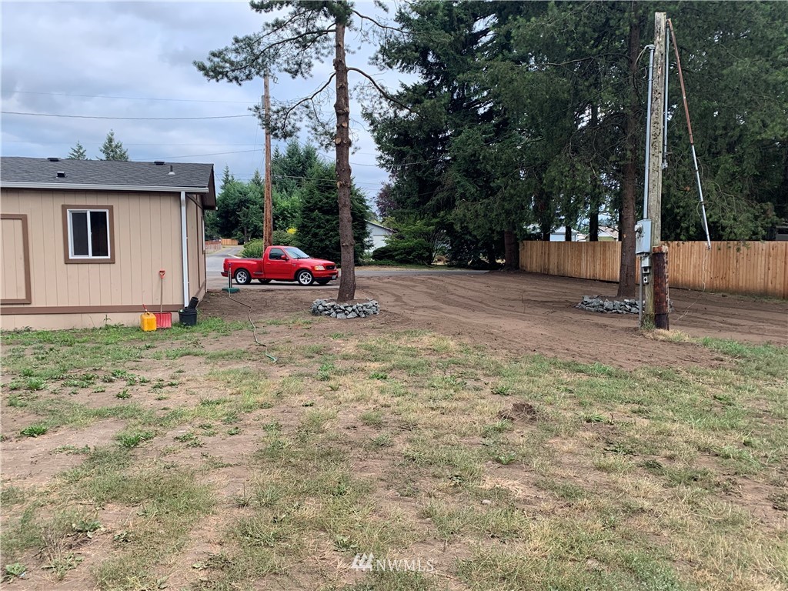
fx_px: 592
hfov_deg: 67.3
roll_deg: -0.2
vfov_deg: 53.1
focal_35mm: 26
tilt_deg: -3.8
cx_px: 394
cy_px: 296
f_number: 1.8
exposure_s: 1/121
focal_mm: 4.25
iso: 80
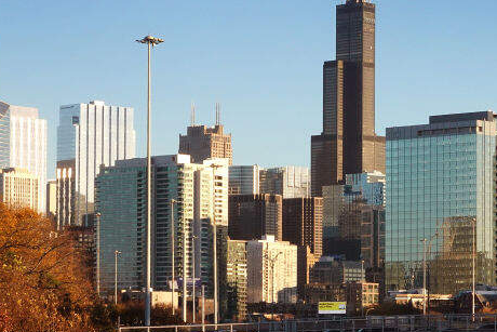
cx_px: 528
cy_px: 247
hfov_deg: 13.7
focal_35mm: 147
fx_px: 2030
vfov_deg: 9.3
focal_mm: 24.35
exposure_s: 1/250
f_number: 11
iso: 500
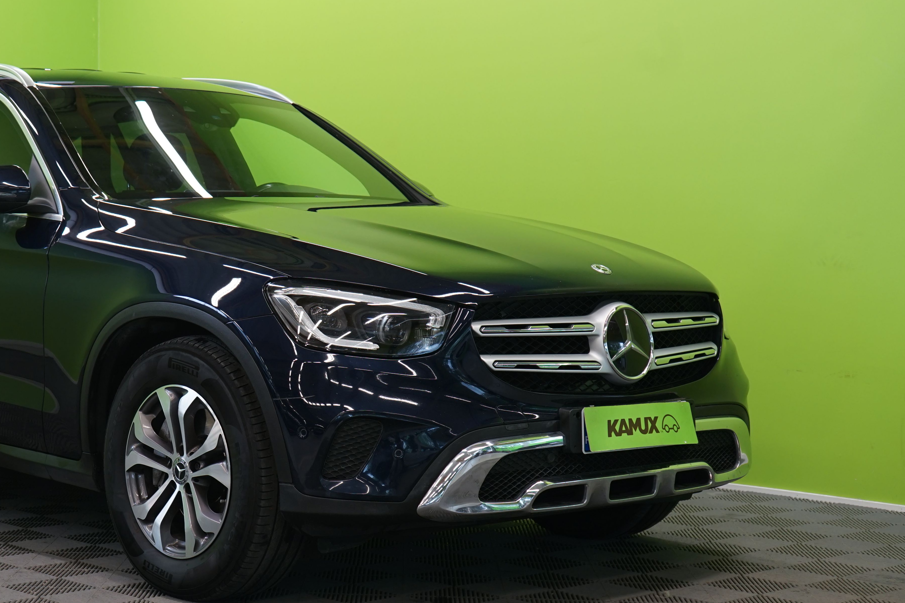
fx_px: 1709
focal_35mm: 68
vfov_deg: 20.0
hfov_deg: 29.3
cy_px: 290
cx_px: 243
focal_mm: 41
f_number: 5.6
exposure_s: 1/25
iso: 400
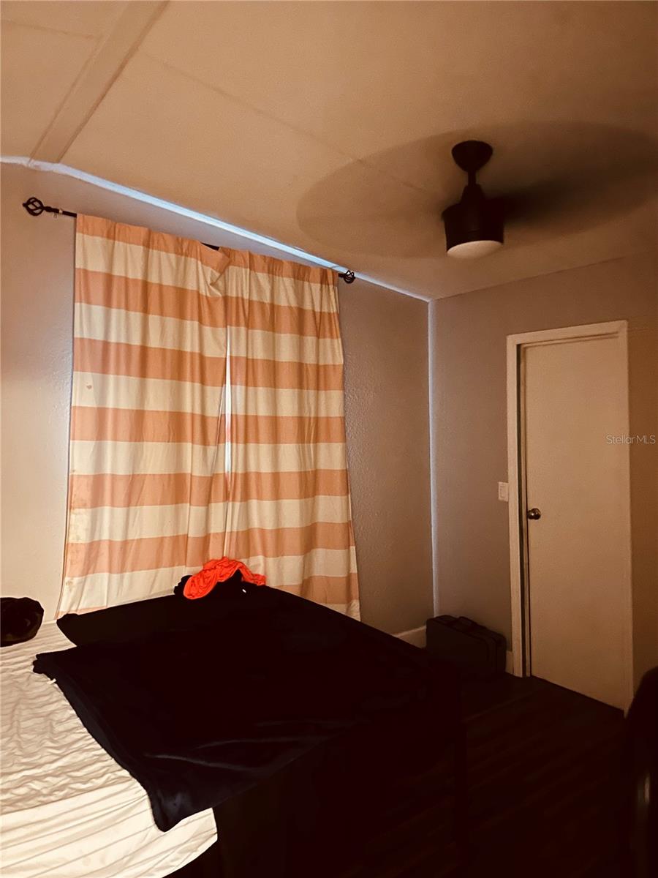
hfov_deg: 56.8
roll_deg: +0.0
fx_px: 608
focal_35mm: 24
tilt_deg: +0.4
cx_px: 329
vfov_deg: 71.6
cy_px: 439
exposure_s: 1/9
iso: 1600
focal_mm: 6.86
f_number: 1.78
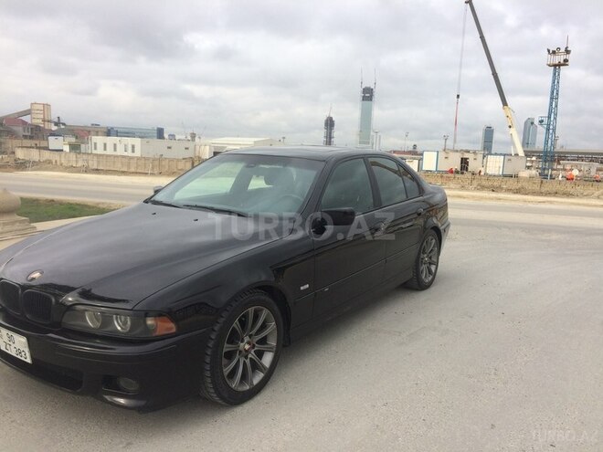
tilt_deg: -8.9
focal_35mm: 29
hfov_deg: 61.7
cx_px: 302
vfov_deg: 48.2
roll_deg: -4.4
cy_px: 226
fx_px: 505
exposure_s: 1/1109
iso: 32
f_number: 2.2
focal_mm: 4.15
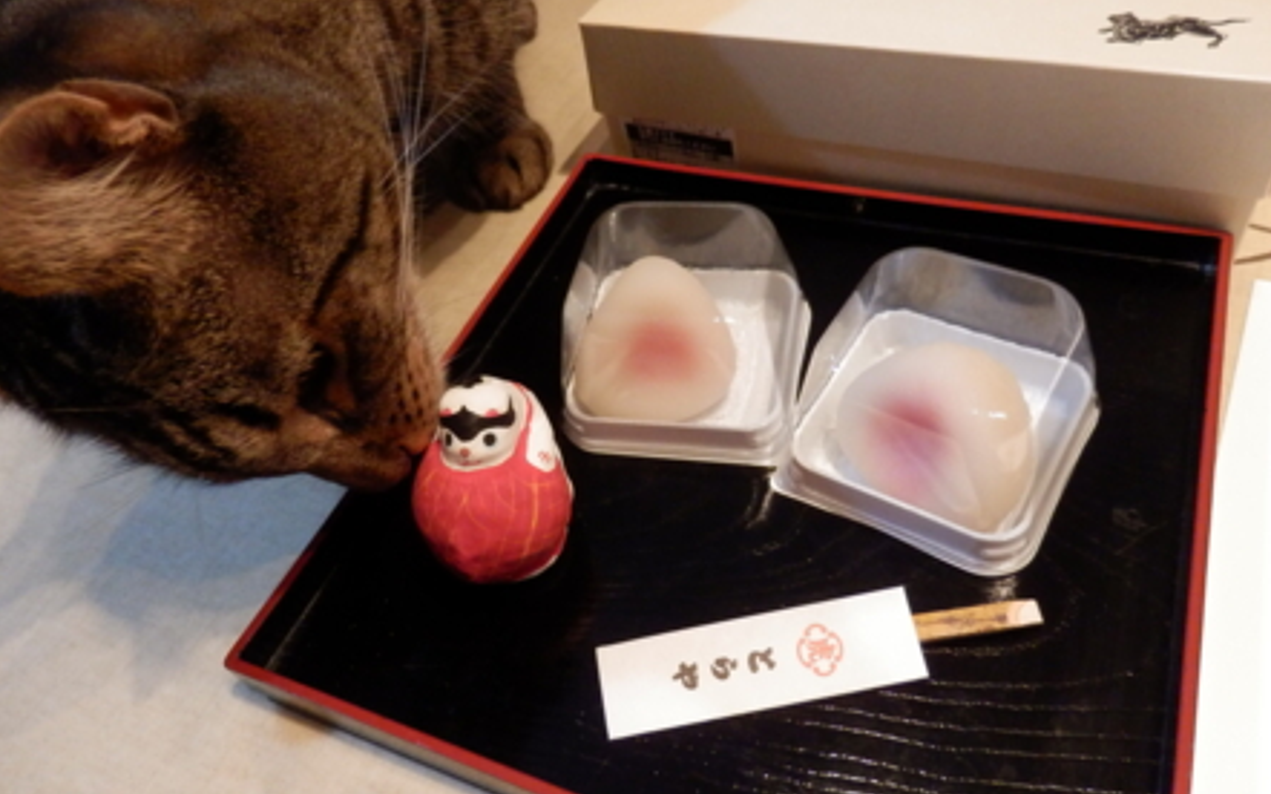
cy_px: 388
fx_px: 935
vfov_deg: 46.0
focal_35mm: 27
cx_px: 644
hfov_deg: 68.4
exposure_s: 1/30
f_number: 3
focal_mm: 4.5
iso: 800
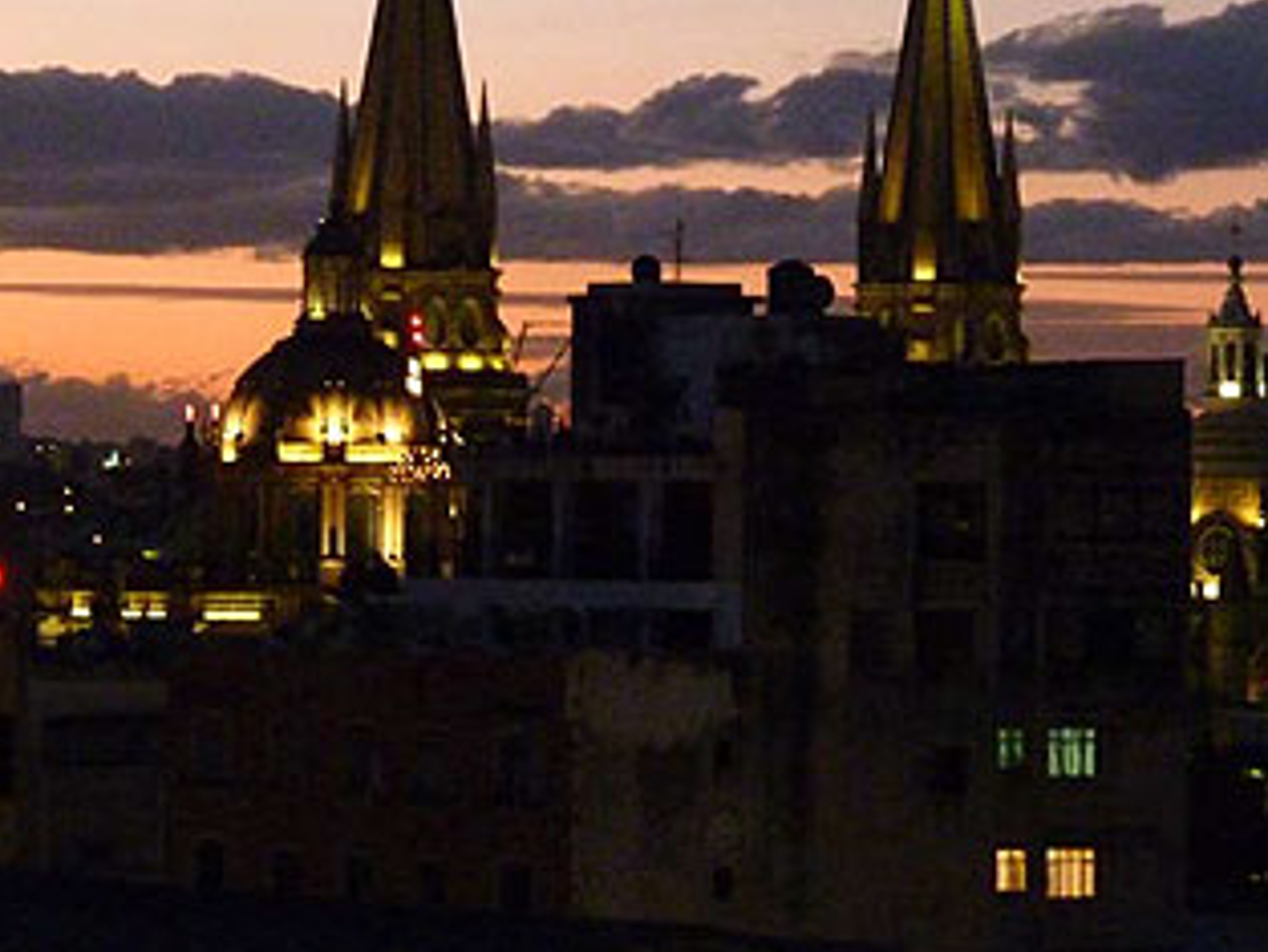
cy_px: 292
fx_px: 8318
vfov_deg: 6.5
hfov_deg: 8.7
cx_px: 648
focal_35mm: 227
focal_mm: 25.9
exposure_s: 1/8
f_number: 4.5
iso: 800
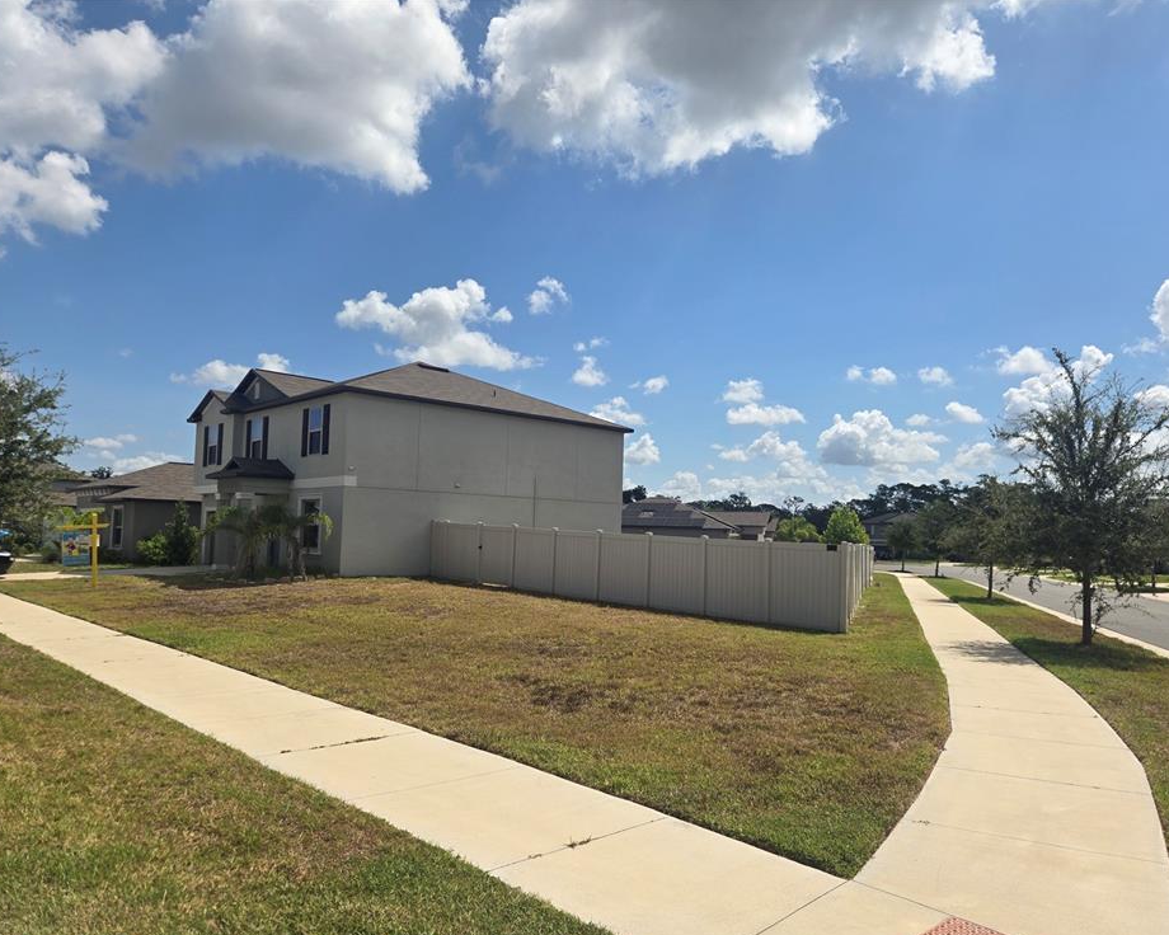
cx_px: 633
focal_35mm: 25
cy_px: 485
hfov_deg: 68.0
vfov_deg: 56.8
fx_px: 865
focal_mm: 5.4
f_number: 1.8
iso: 25
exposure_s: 1/3309
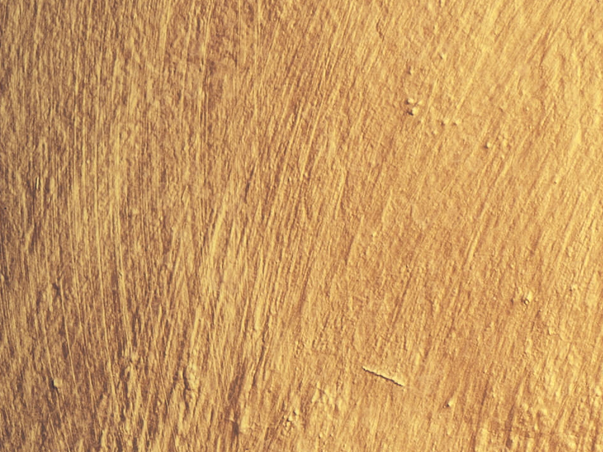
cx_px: 1345
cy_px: 439
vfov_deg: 5.7
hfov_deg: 7.3
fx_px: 4494
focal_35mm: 258
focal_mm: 60
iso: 400
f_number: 8
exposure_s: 1/160
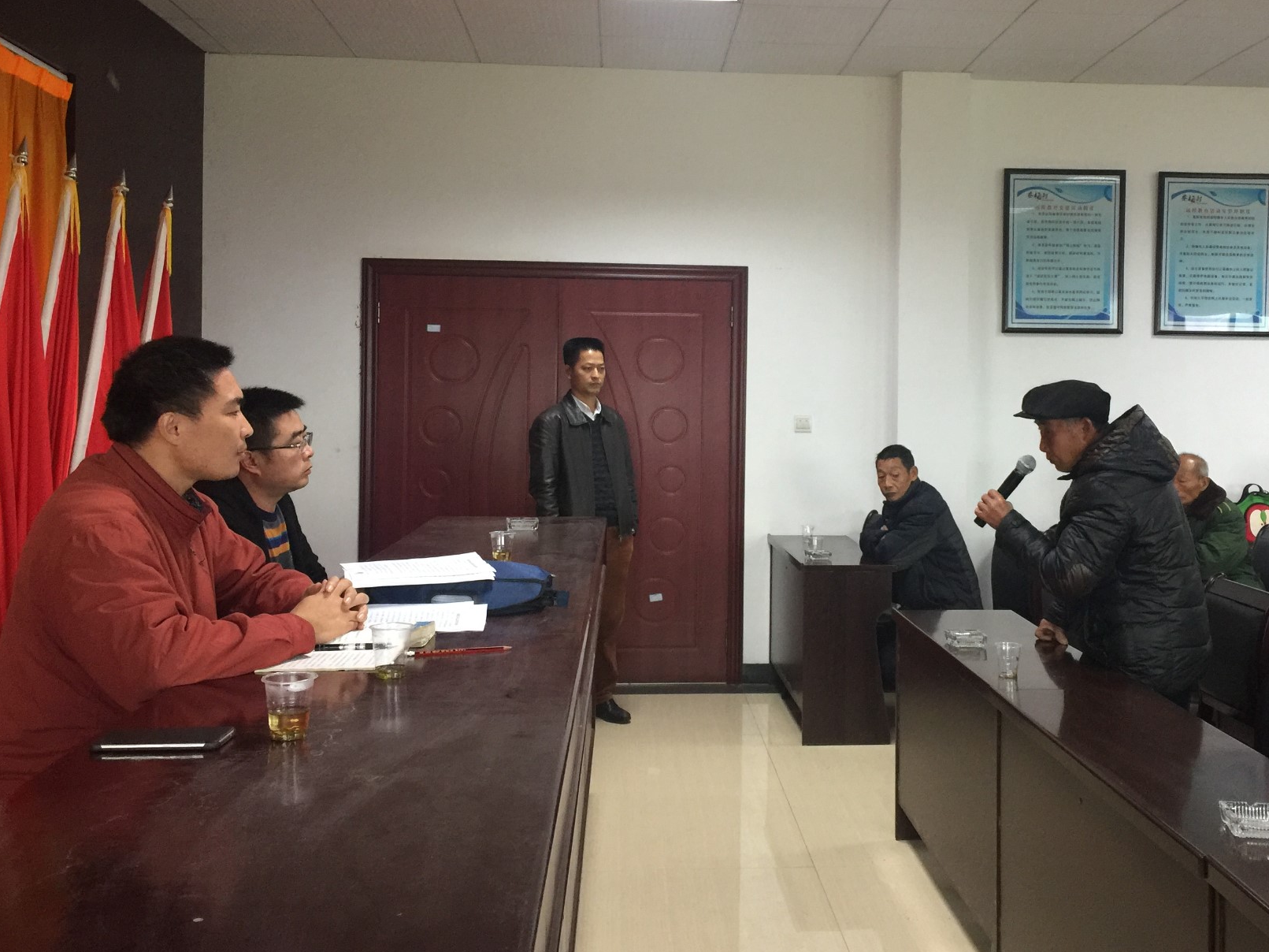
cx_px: 734
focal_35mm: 36
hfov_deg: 51.2
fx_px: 1320
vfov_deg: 39.5
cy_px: 400
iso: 100
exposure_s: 1/17
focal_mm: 4.15
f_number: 2.2
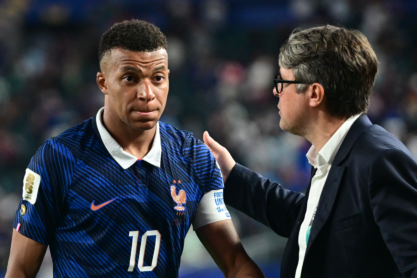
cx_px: 208
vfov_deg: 5.4
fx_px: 2954
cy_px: 139
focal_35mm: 255
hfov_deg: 8.1
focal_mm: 170
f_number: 2.8
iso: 3200
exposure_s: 1/2000
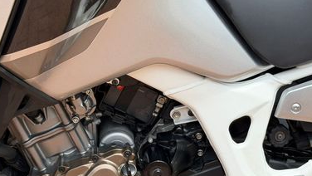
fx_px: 737
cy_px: 131
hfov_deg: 23.9
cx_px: 148
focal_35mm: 89
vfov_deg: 13.6
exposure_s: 1/2415
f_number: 1.78
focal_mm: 6.76
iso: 80
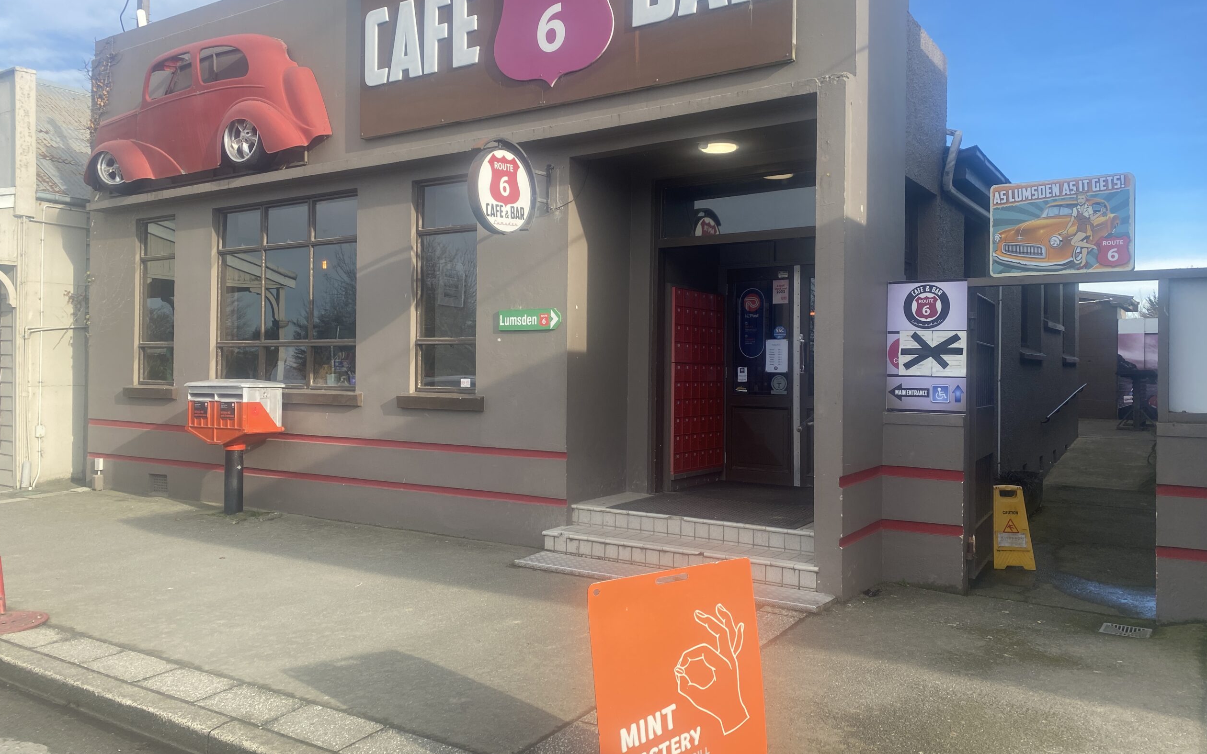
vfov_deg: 44.5
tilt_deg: +2.0
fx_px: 921
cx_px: 598
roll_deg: -1.0
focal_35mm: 28
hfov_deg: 66.5
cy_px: 353
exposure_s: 1/884
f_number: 1.8
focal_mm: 4.25
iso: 32
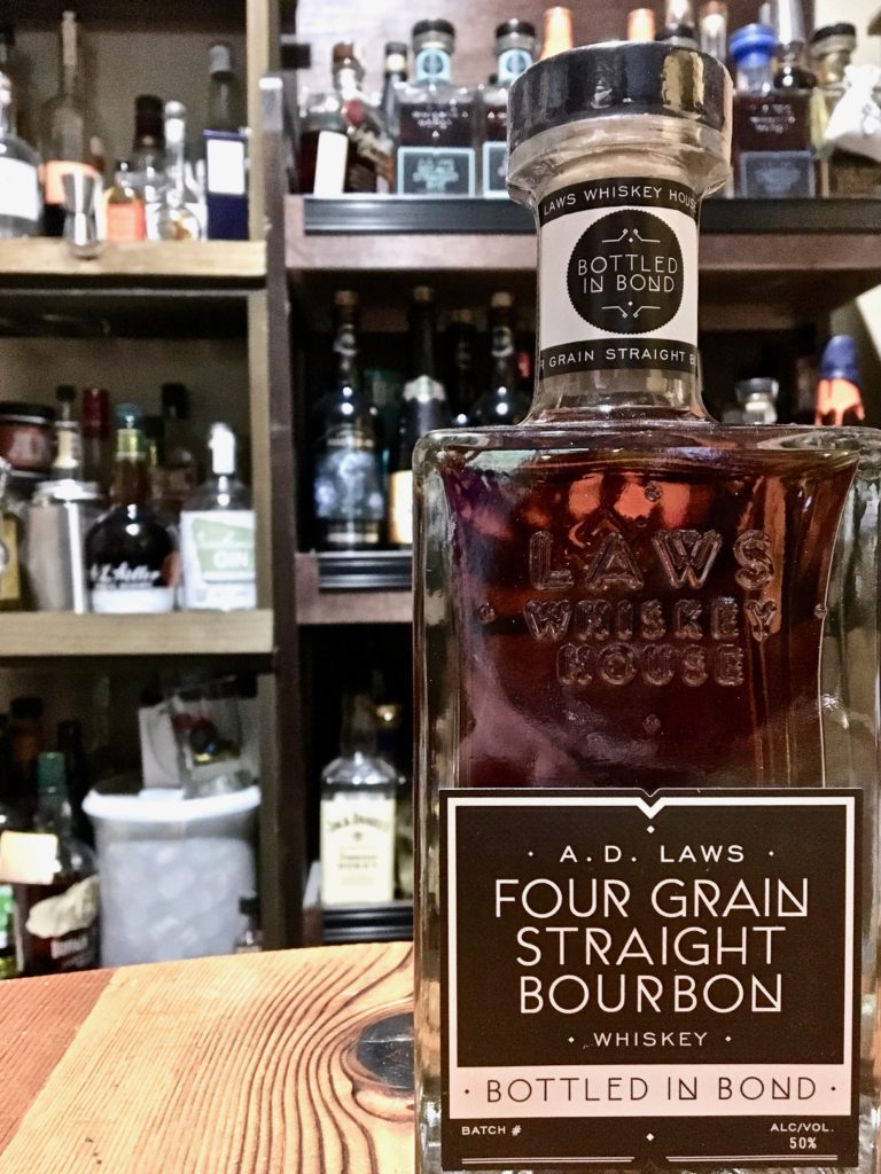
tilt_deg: -2.2
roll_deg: +0.3
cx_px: 440
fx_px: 984
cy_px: 587
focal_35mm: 29
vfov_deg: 61.7
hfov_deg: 48.2
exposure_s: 1/15
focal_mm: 4.15
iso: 800
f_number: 2.2
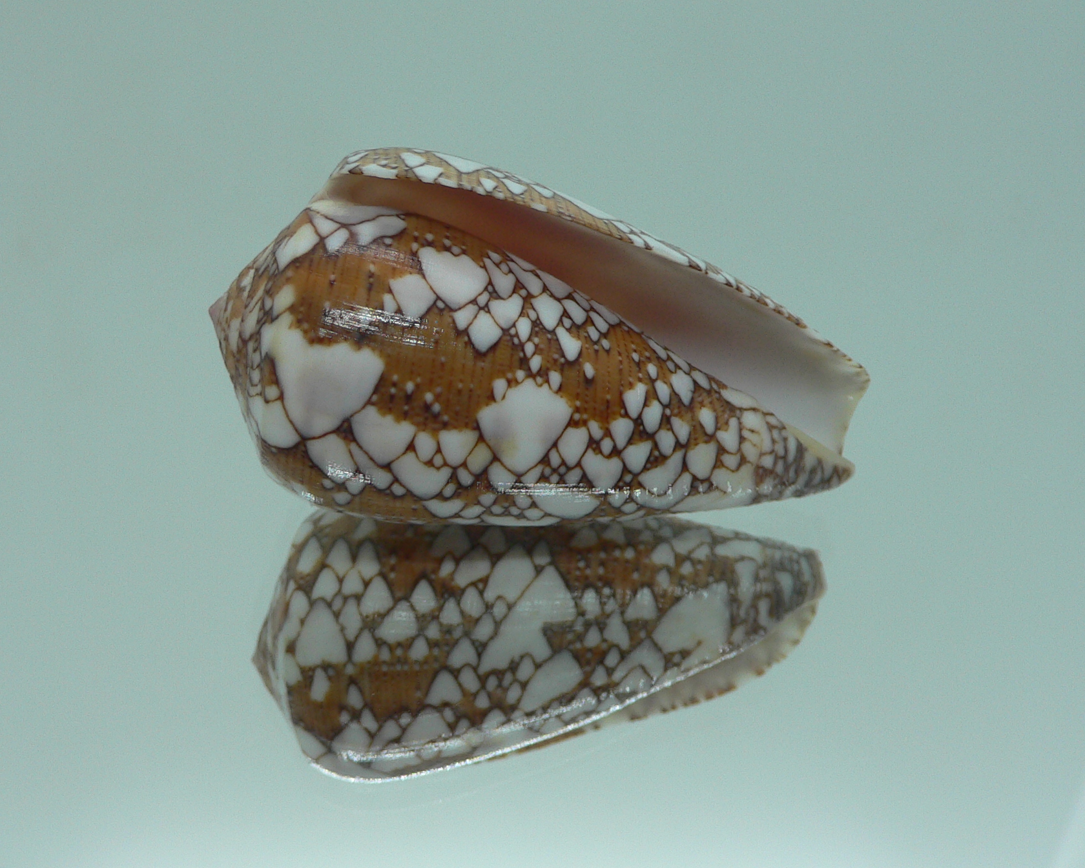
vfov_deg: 36.5
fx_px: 1317
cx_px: 524
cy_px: 395
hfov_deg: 44.8
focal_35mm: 41
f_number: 2.8
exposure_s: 1/60
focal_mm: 4.6
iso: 80
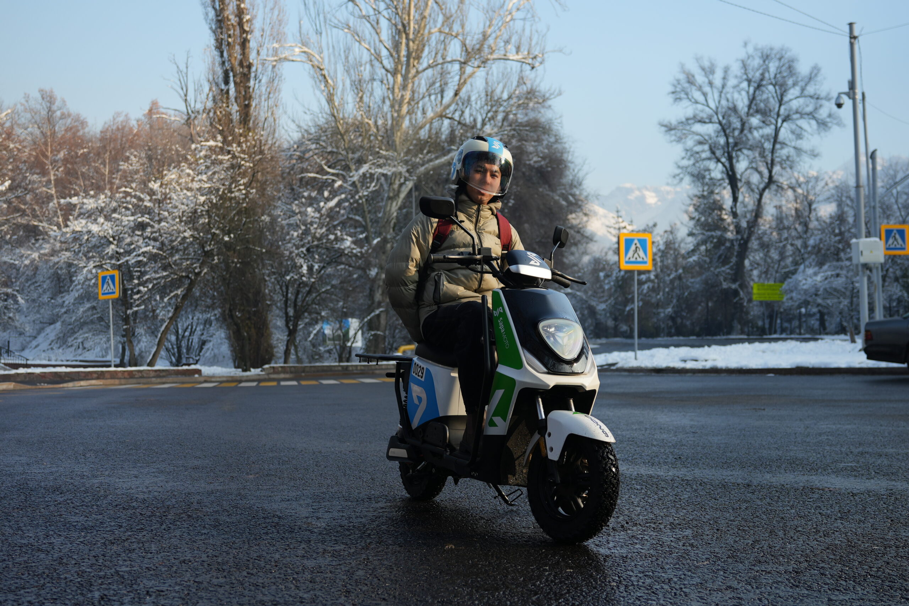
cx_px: 454
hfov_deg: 46.4
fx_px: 1060
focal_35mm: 42
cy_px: 303
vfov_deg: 31.9
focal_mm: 28
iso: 100
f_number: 2.8
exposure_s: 1/100
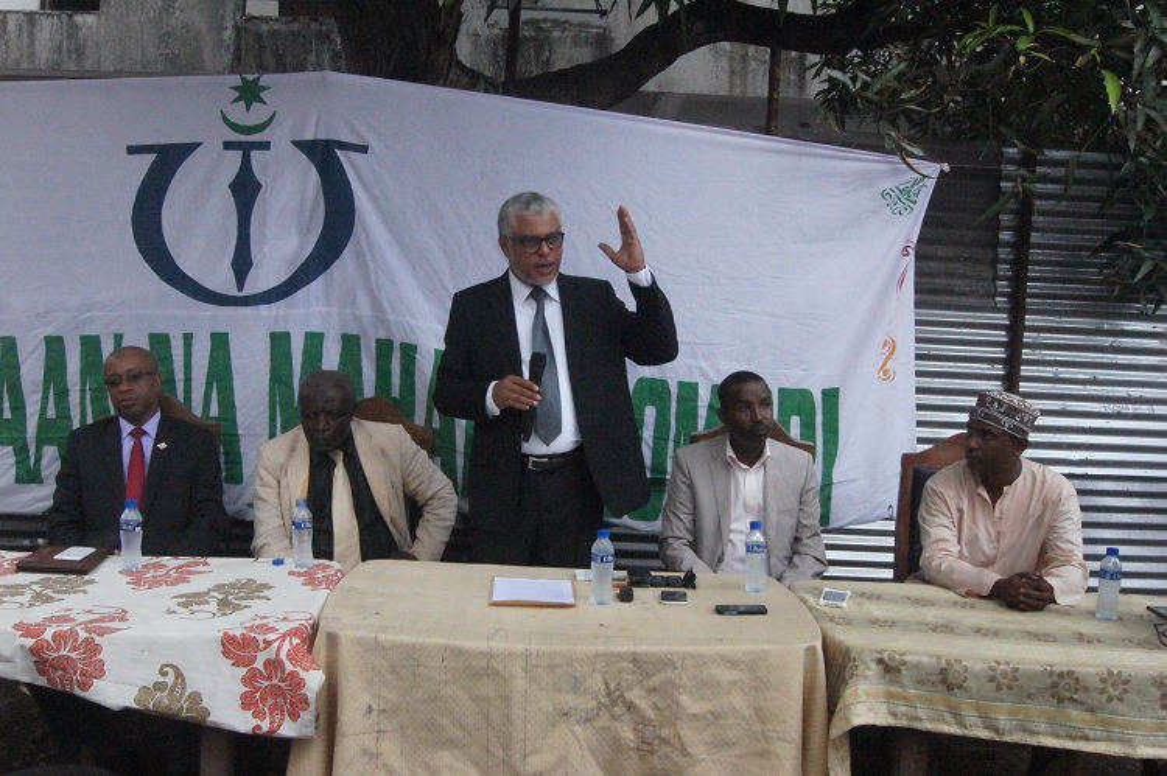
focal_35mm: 36
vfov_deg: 36.8
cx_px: 584
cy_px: 388
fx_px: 1166
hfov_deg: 53.2
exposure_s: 1/1250
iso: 6400
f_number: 11
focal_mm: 24
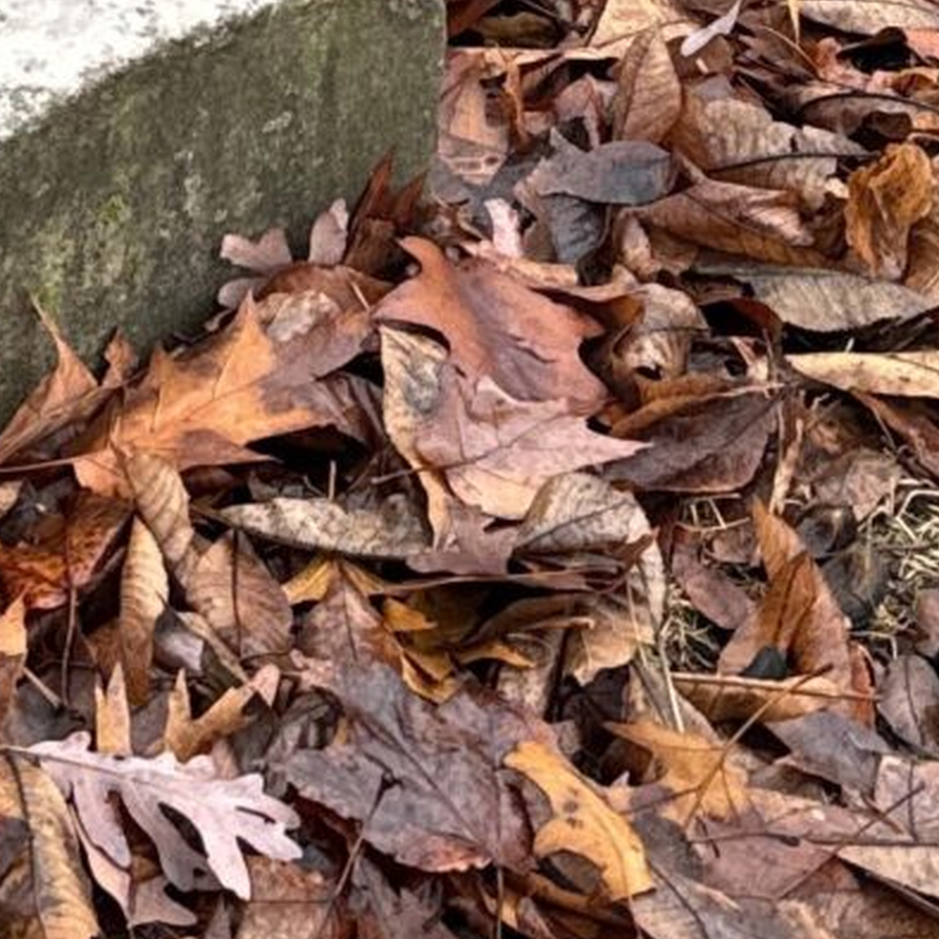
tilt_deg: -25.1
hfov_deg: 12.1
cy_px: -553
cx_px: -417
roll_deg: +0.6
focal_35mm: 138
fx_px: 4235
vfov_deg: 12.0
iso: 100
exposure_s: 1/121
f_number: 1.78
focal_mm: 6.86
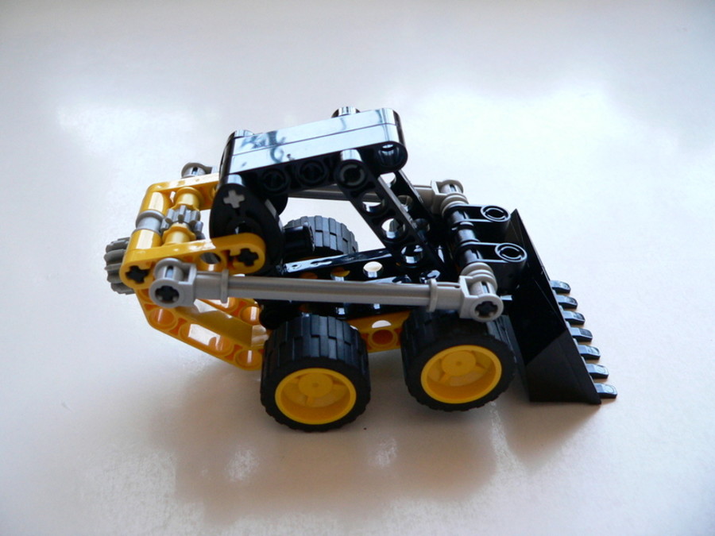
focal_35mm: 36
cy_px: 268
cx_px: 358
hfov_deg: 51.4
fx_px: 744
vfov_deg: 39.7
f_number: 2.8
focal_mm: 6
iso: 200
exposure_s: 1/80
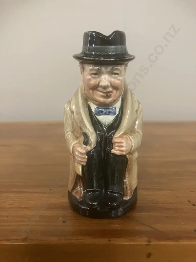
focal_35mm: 28
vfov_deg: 63.4
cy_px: 131
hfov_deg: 49.7
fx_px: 211
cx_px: 98
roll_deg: +0.5
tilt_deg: -10.3
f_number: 1.8
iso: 250
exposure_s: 1/33
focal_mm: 3.99
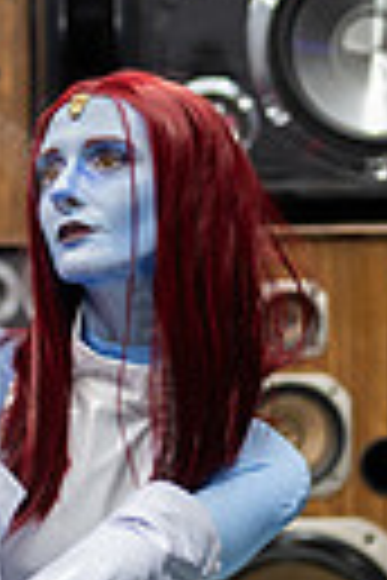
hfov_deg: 7.8
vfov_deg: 11.7
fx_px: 2806
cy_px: 584
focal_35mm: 174
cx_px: -135
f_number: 1.2
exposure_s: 1/250
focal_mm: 50
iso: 1000
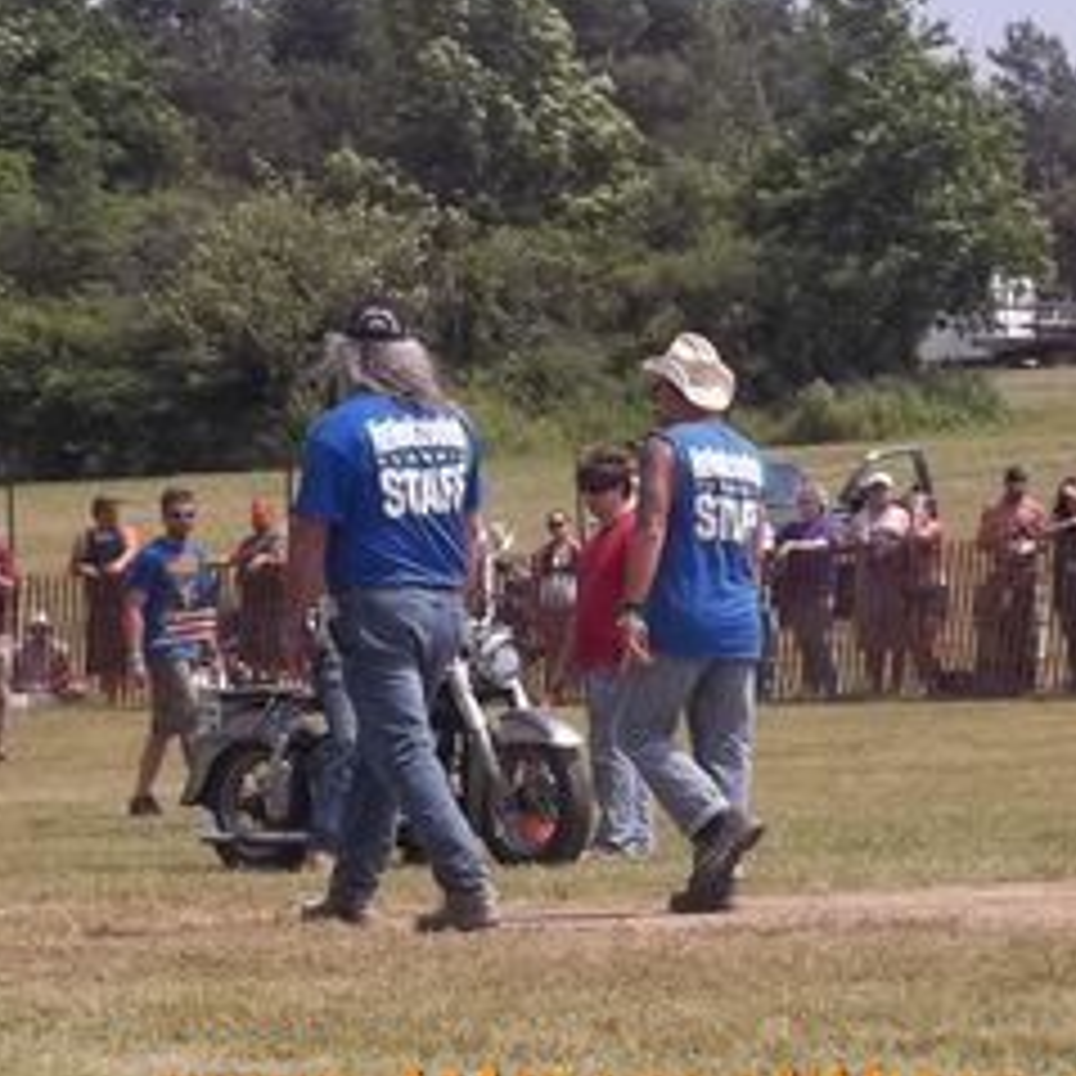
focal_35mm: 200
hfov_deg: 8.7
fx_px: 7033
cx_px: 360
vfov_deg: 8.7
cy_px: 468
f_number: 5.9
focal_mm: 24.5
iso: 80
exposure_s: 1/400
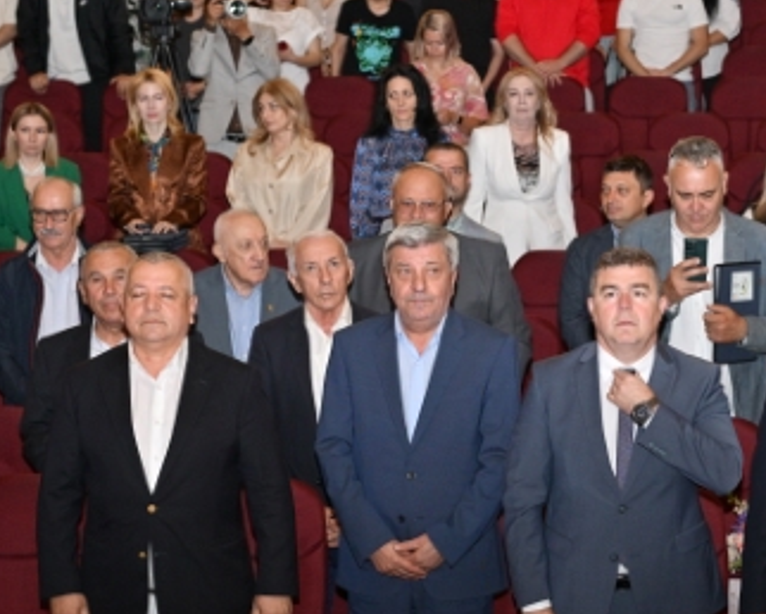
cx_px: 519
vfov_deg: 14.1
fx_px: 2473
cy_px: 390
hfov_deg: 17.6
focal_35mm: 109
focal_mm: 52
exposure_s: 1/200
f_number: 4
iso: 2000
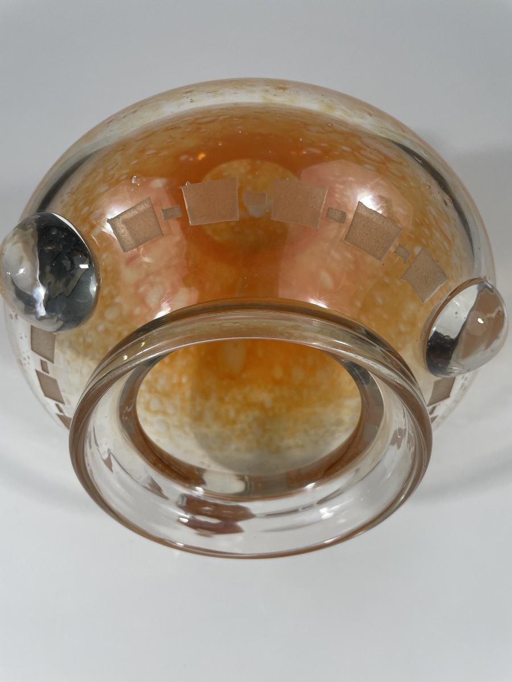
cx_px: 256
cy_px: 341
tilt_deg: -57.4
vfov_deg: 67.3
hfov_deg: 53.1
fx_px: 513
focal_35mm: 26
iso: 64
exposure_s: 1/100
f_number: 1.6
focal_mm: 4.2
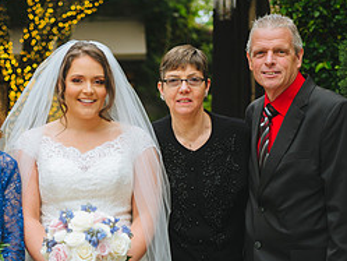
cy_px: 219
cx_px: 56
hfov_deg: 15.0
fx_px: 1304
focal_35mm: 130
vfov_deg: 11.4
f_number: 2.8
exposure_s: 1/250
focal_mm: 58
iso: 200
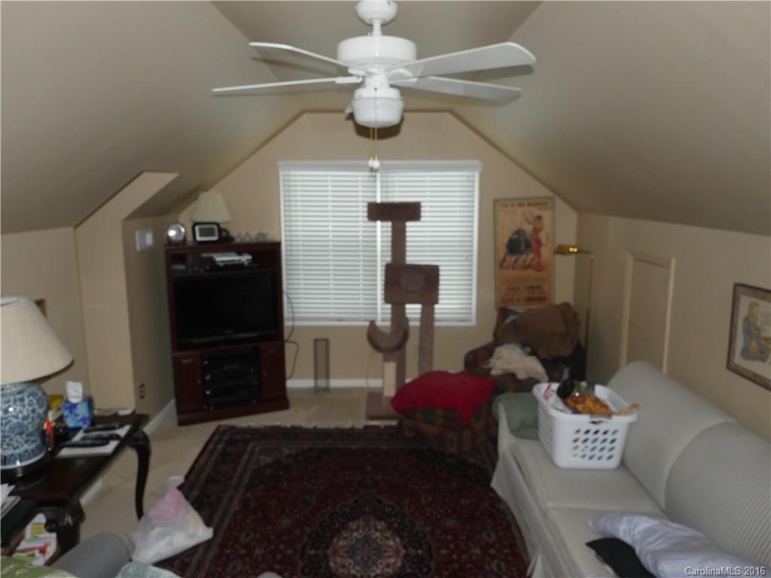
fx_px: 535
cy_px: 289
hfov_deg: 71.6
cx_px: 386
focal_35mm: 24
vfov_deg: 56.8
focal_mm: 12
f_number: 2.8
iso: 800
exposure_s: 1/125
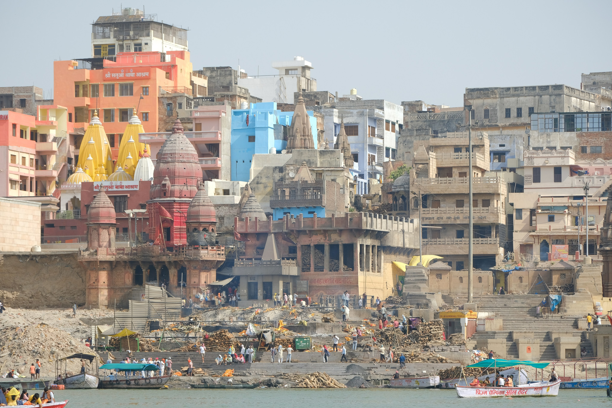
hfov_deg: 15.1
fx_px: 2312
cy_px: 204
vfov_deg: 10.1
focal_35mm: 136
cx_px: 306
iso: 160
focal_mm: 90.9
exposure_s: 1/450
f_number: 5.6
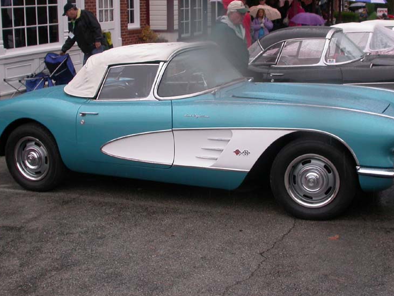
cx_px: 199
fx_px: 603
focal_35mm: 53
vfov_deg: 27.5
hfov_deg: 36.2
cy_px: 129
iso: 100
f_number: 4.7
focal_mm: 7.85
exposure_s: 1/169
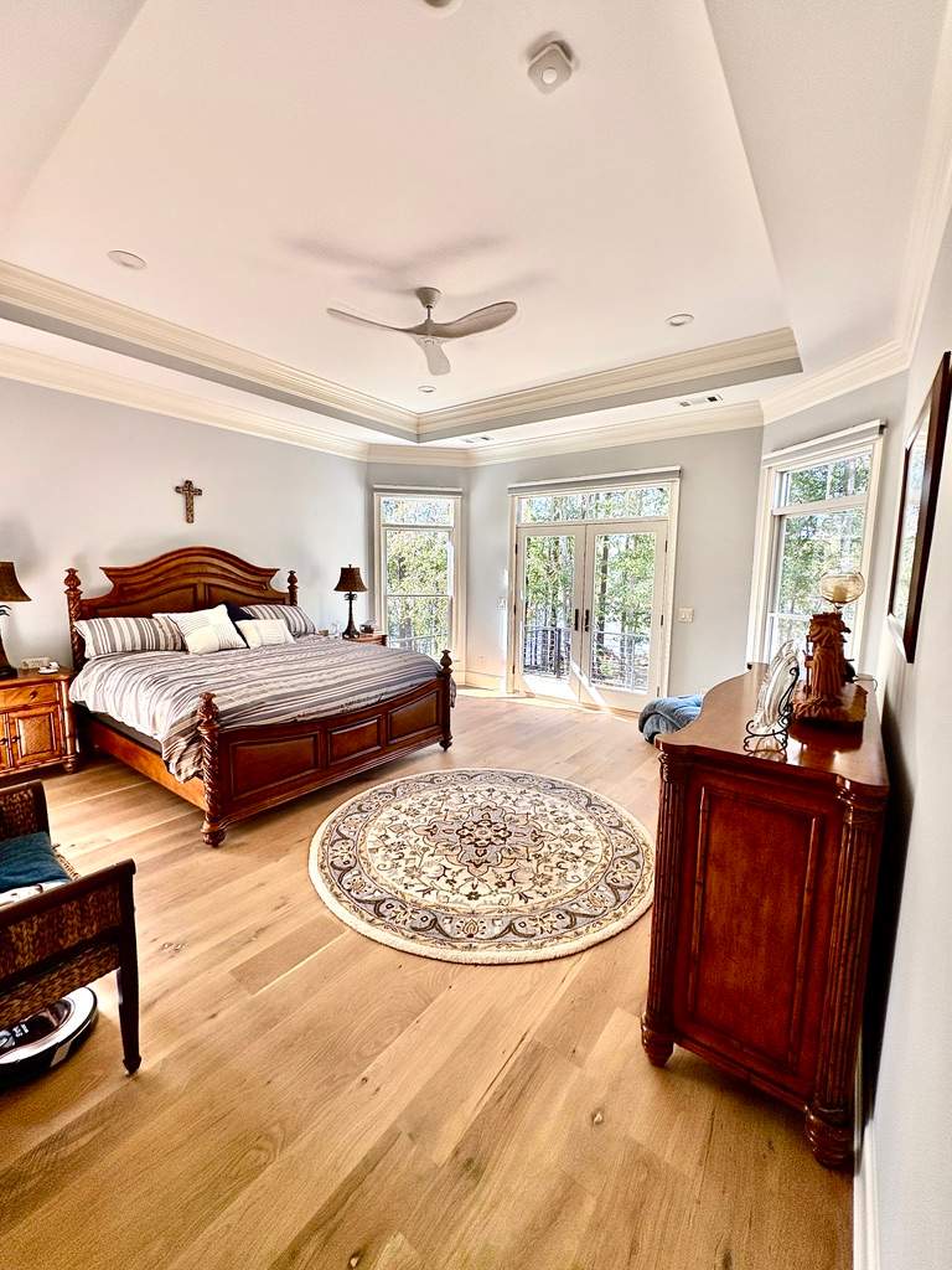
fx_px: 513
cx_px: 476
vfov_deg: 102.1
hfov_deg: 85.7
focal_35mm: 14
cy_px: 635
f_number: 2.2
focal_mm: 2.22
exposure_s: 1/169
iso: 64
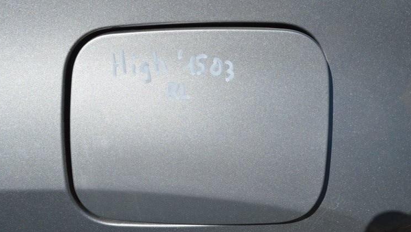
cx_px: 203
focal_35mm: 43
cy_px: 117
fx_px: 469
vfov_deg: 27.7
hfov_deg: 47.4
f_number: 9
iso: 100
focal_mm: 20
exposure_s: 1/400
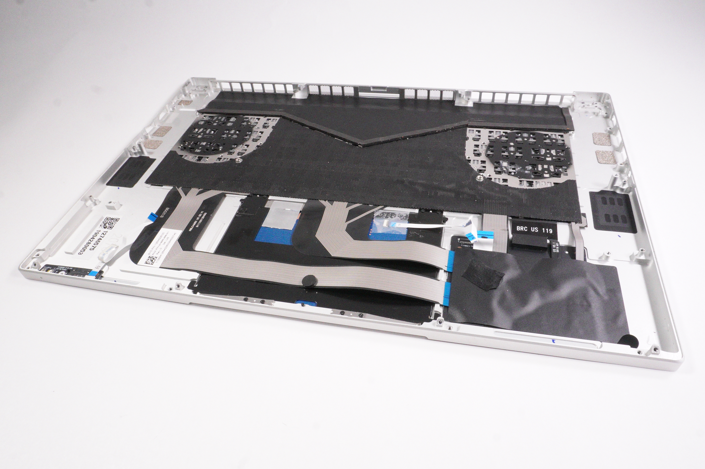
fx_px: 499
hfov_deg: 70.5
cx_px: 352
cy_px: 234
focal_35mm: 26
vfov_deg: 50.3
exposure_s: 1/250
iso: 6400
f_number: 16
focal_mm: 17
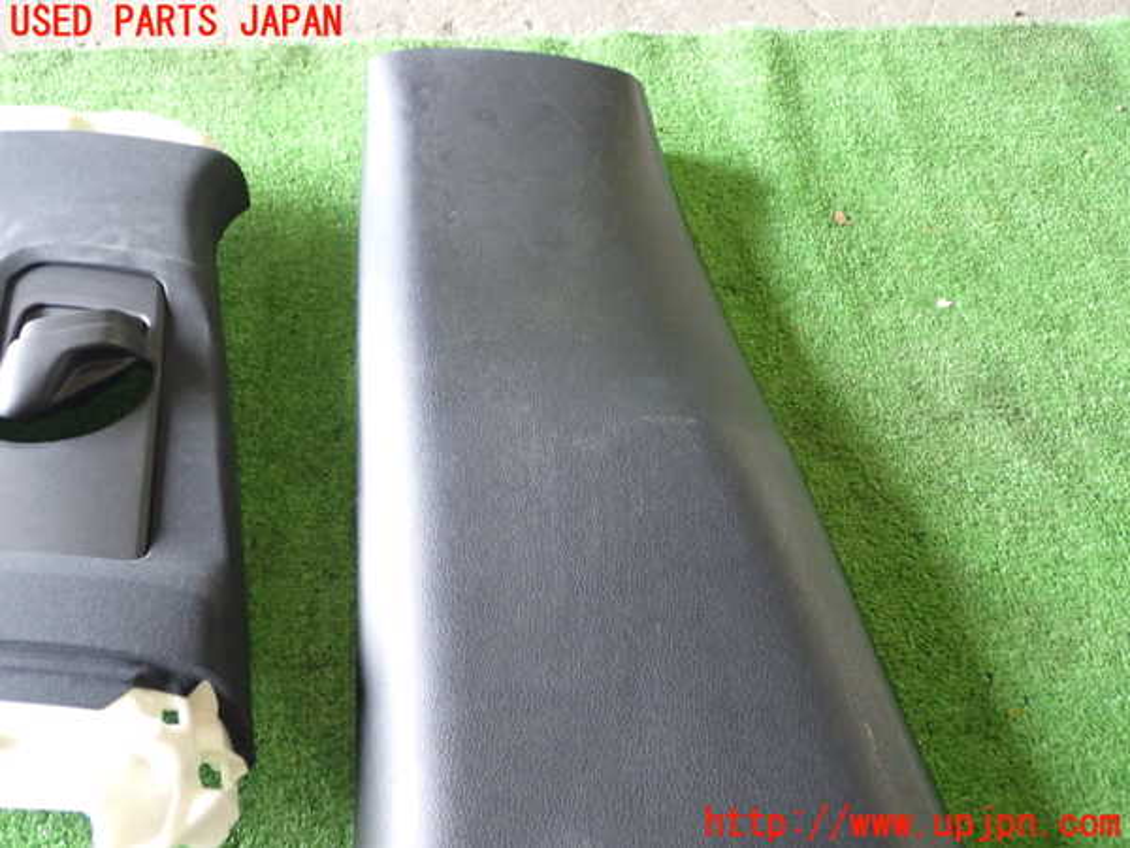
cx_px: 565
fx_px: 1175
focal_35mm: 36
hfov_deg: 51.4
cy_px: 424
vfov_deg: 39.7
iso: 400
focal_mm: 6.37
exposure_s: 1/40
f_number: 2.5
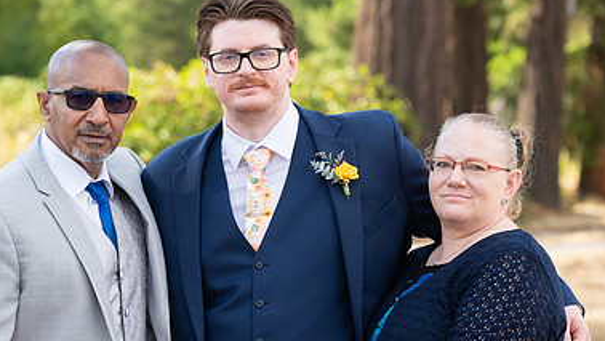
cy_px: 228
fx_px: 3402
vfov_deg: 5.7
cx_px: 316
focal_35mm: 212
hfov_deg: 10.2
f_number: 5
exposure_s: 1/400
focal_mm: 123
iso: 250
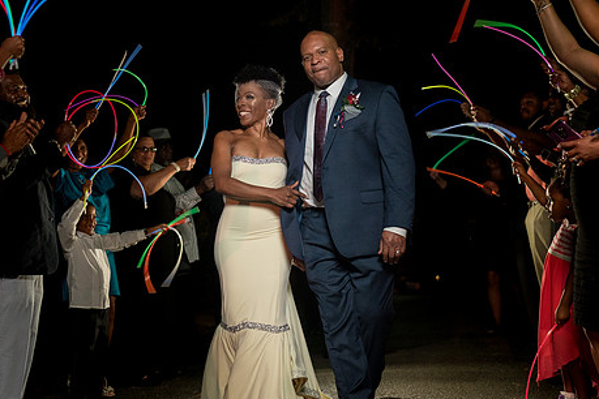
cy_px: 211
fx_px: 815
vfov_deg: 27.5
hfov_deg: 40.3
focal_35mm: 49
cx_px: 288
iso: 2000
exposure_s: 1/100
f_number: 2
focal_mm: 35
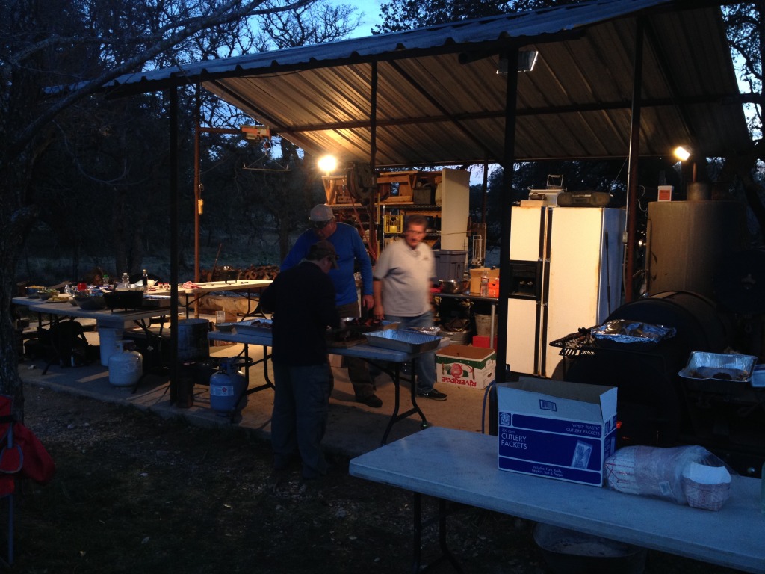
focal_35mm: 35
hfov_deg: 52.6
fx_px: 773
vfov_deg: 40.7
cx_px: 382
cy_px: 287
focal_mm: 4.28
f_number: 2.4
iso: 100
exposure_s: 1/20
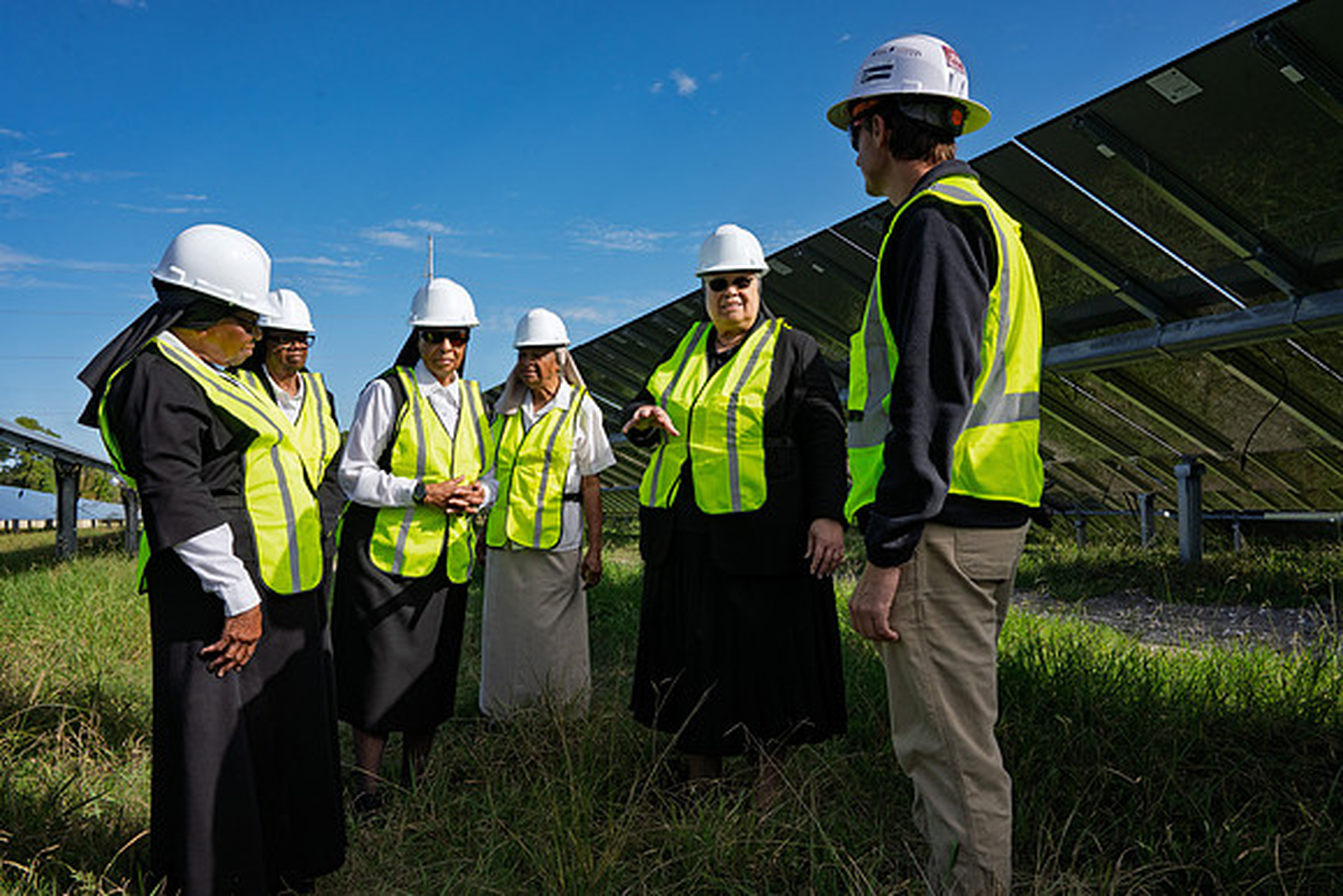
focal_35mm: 28
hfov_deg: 65.5
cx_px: 672
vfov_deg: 46.4
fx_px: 1045
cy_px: 448
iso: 200
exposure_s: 1/500
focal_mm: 28
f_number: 10
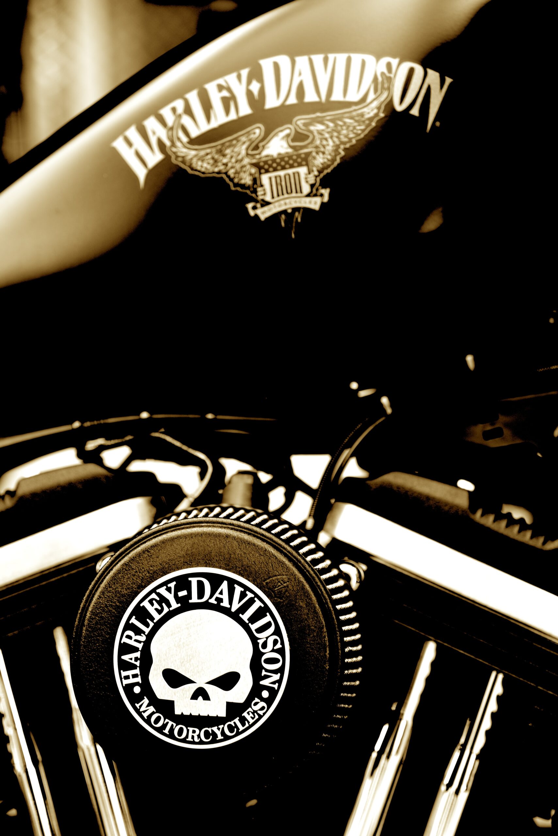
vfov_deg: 28.8
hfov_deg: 19.5
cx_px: 279
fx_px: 1626
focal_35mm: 70
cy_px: 418
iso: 100
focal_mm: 70
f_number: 3.5
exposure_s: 1/60
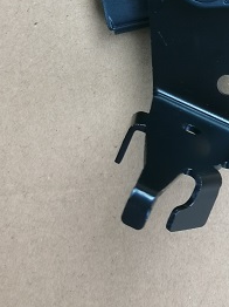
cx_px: 256
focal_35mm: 106
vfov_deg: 17.6
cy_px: -70
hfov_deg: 13.6
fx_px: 937
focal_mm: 5.58
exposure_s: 1/100
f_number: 1.8
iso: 80
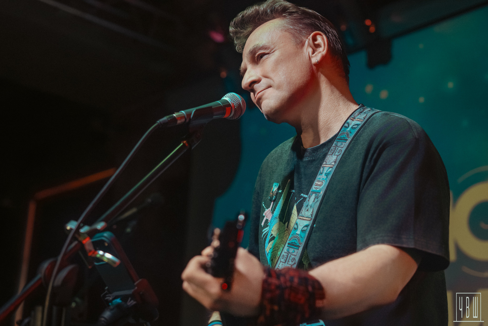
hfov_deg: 39.6
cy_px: 163
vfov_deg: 27.0
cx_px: 244
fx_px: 678
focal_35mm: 50
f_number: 2.5
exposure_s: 1/200
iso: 400
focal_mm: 50
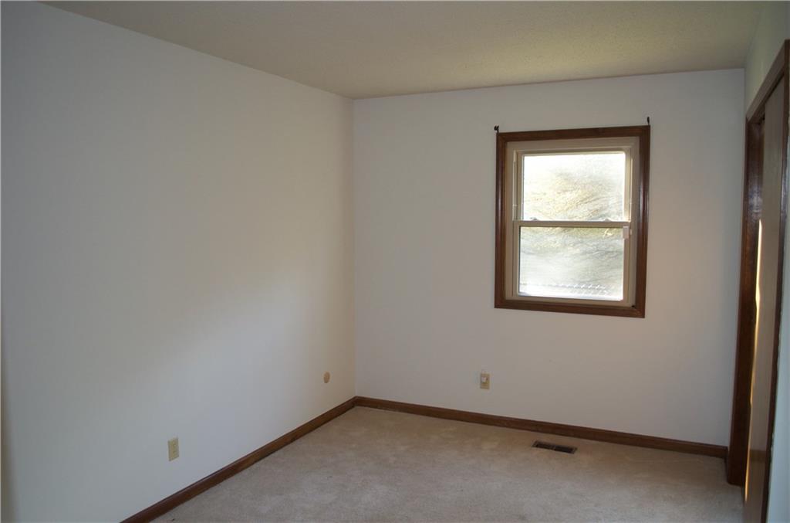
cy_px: 262
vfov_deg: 47.7
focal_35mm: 27
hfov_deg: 67.5
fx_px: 591
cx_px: 395
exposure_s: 1/60
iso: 640
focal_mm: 18
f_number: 3.5
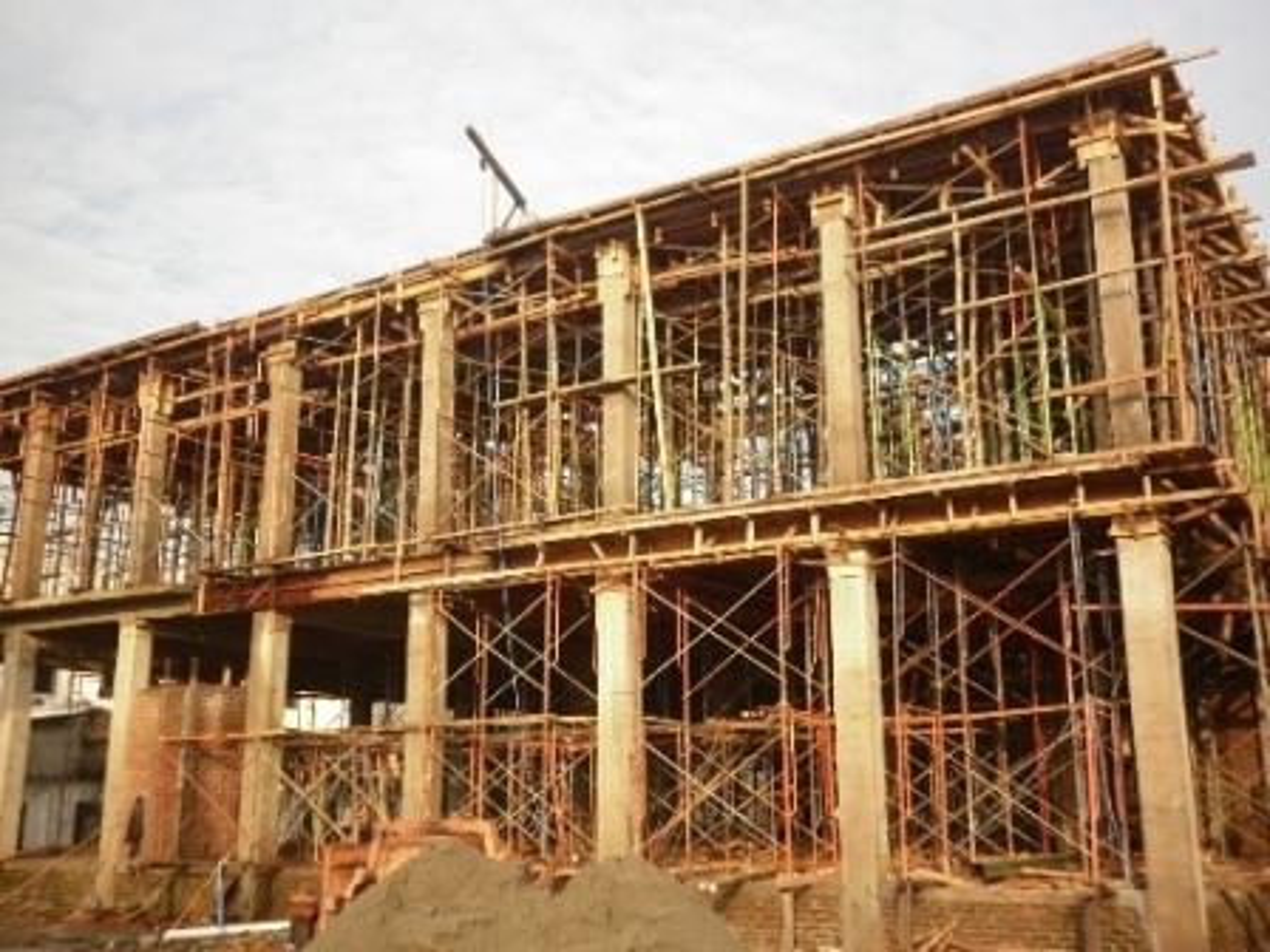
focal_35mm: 36
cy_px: 476
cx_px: 635
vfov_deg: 39.7
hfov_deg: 51.4
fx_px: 1321
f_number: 3.1
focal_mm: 6.5
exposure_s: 1/400
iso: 80
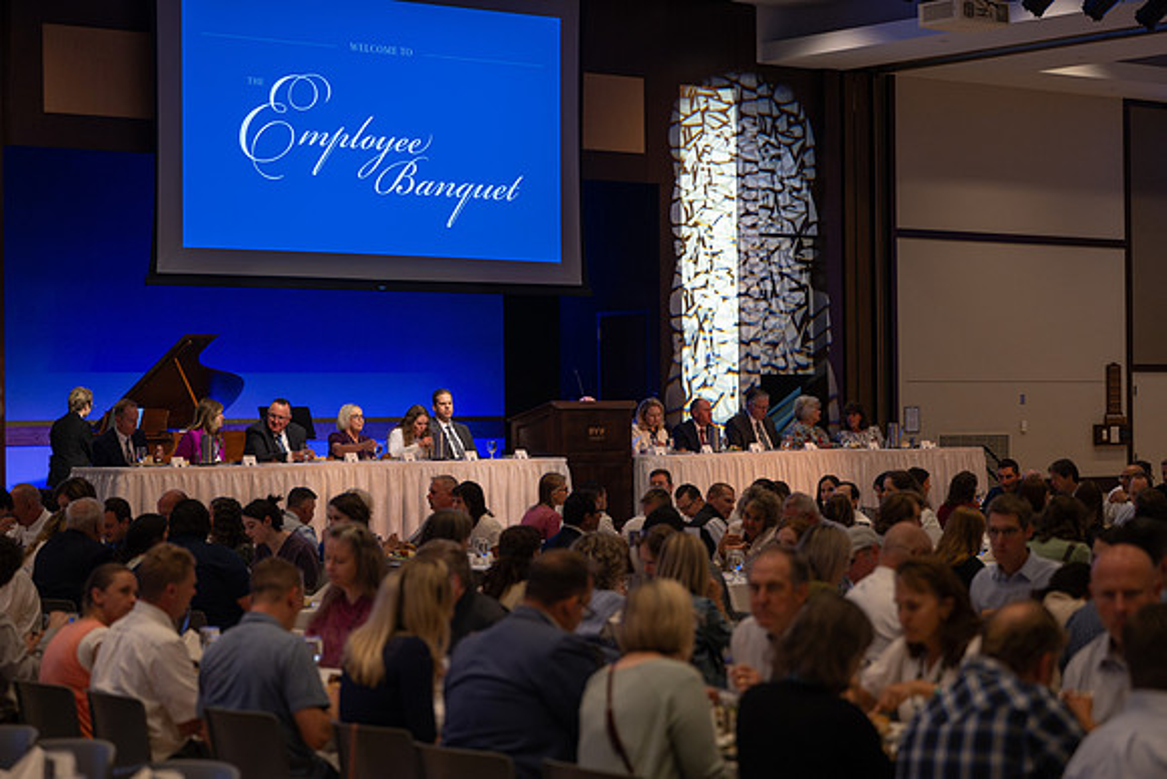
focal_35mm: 82
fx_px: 2659
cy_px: 390
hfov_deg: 24.8
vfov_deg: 16.7
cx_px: 584
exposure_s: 1/200
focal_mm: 82
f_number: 2.8
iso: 1600
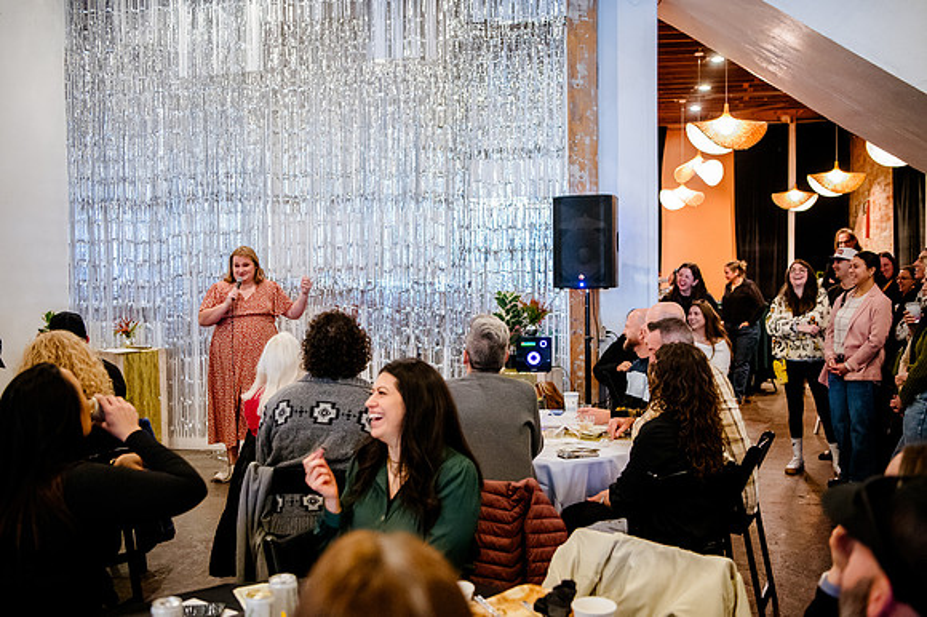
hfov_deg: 51.1
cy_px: 308
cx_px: 464
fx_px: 969
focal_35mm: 38
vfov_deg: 35.3
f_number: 2.8
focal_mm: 36
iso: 6400
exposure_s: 1/80
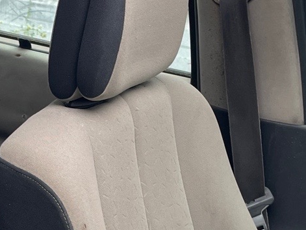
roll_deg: -2.5
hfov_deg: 18.1
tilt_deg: -25.9
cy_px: 313
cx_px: -4
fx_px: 937
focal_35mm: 106
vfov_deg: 13.4
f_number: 1.6
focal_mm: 4.2
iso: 50
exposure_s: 1/121
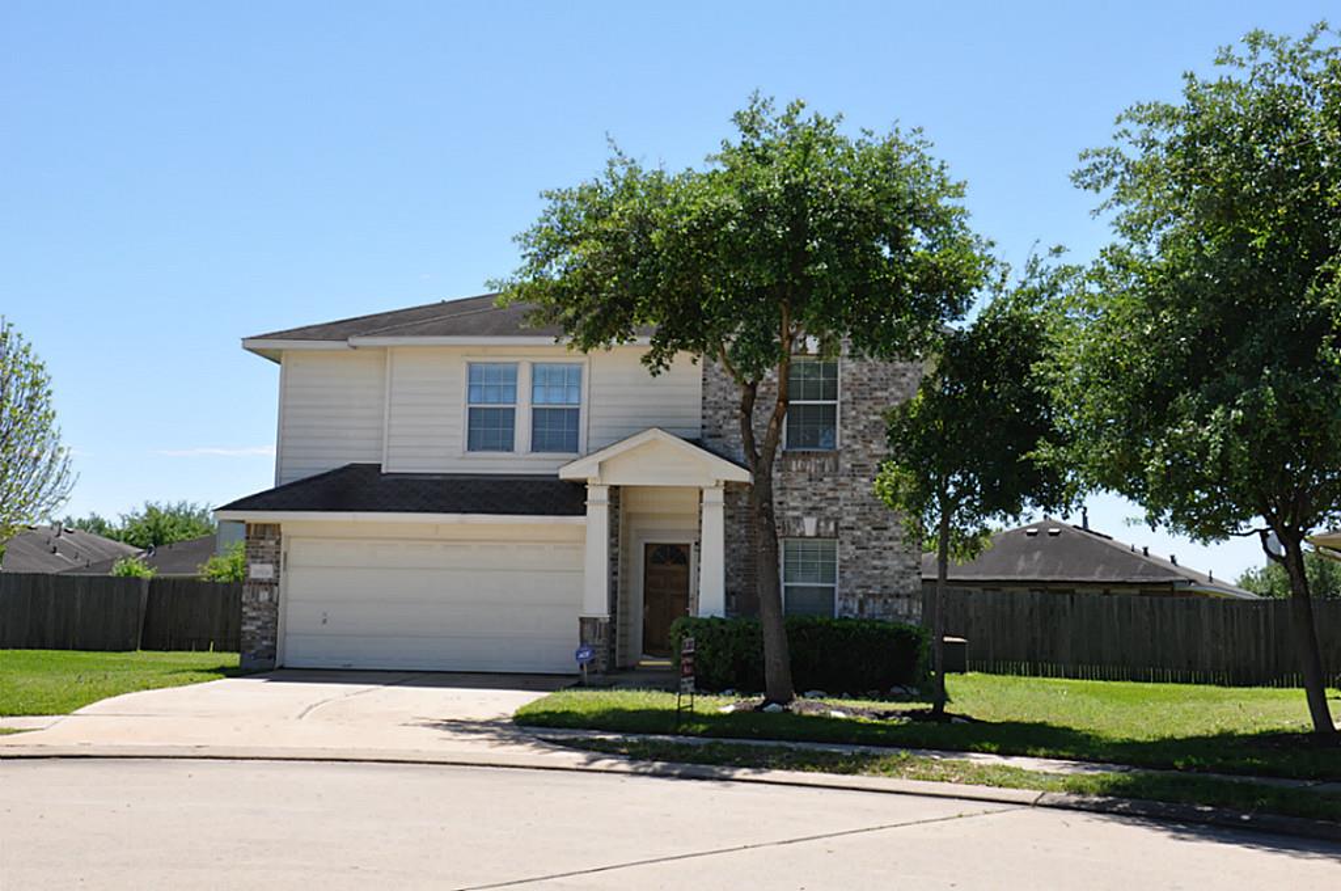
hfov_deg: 43.7
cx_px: 670
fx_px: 1674
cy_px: 446
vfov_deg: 29.8
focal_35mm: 45
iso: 200
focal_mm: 30
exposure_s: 1/200
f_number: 11
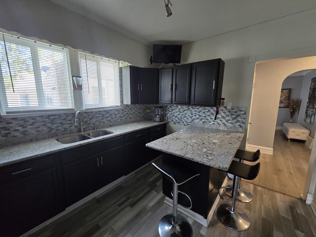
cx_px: 158
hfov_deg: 106.2
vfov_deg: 89.9
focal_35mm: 13
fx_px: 119
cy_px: 118
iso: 500
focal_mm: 2.2
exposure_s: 1/60
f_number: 2.2
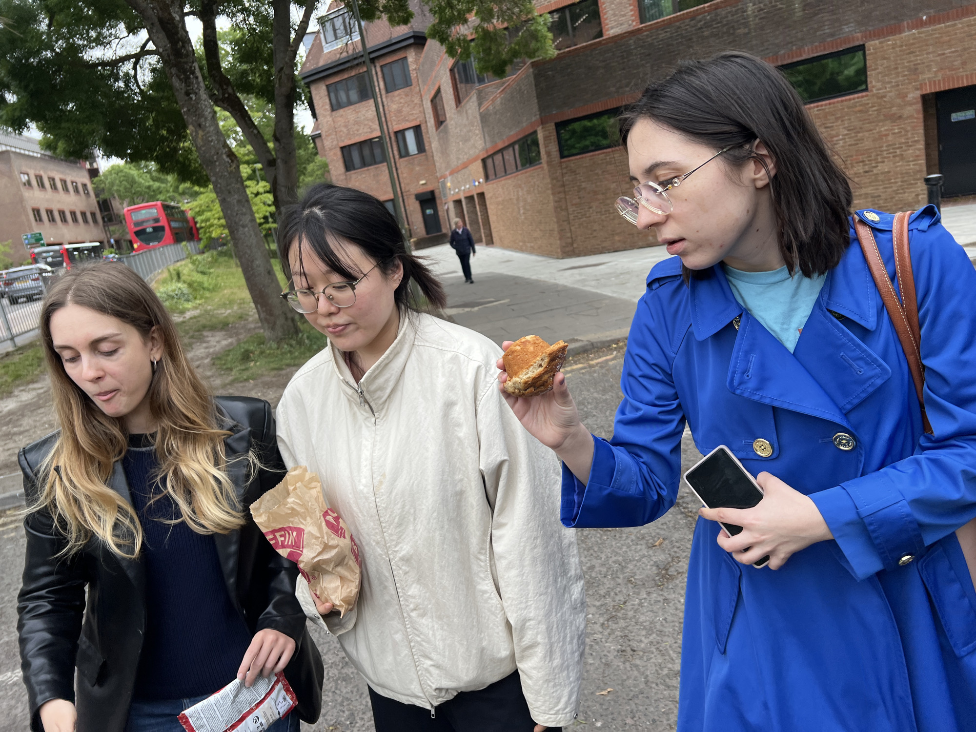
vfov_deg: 53.1
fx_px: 733
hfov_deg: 67.3
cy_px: 366
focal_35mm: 26
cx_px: 488
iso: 50
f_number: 1.5
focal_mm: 5.7
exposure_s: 1/486
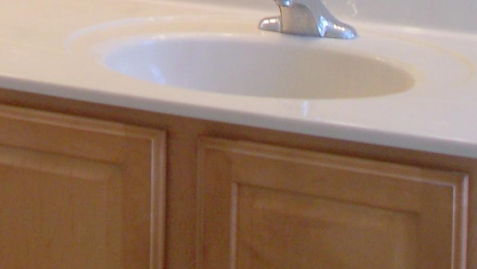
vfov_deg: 8.8
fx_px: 1632
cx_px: -83
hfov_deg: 16.0
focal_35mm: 129
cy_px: -290
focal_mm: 7.54
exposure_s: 1/60
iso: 80
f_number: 2.8
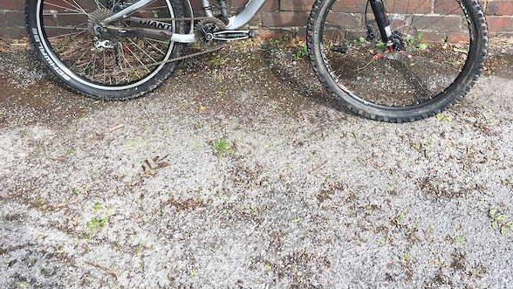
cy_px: -29
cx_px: 253
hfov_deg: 47.3
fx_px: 585
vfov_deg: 25.7
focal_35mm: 43
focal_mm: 4.15
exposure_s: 1/217
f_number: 2.2
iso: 25
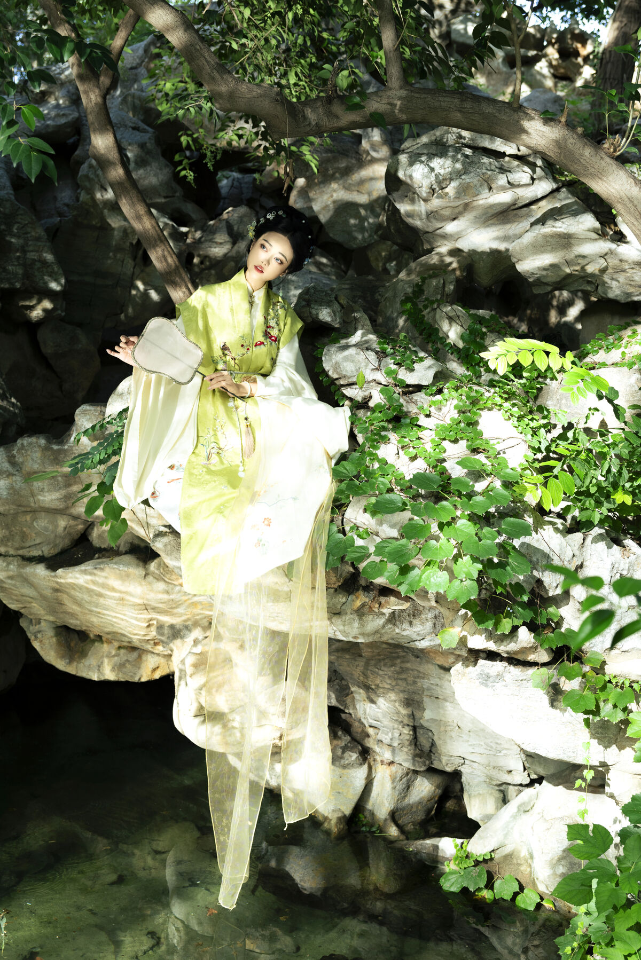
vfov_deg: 42.7
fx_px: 1228
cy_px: 480
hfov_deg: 29.3
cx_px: 320
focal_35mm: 46
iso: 250
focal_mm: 46
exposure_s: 1/200
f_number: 4
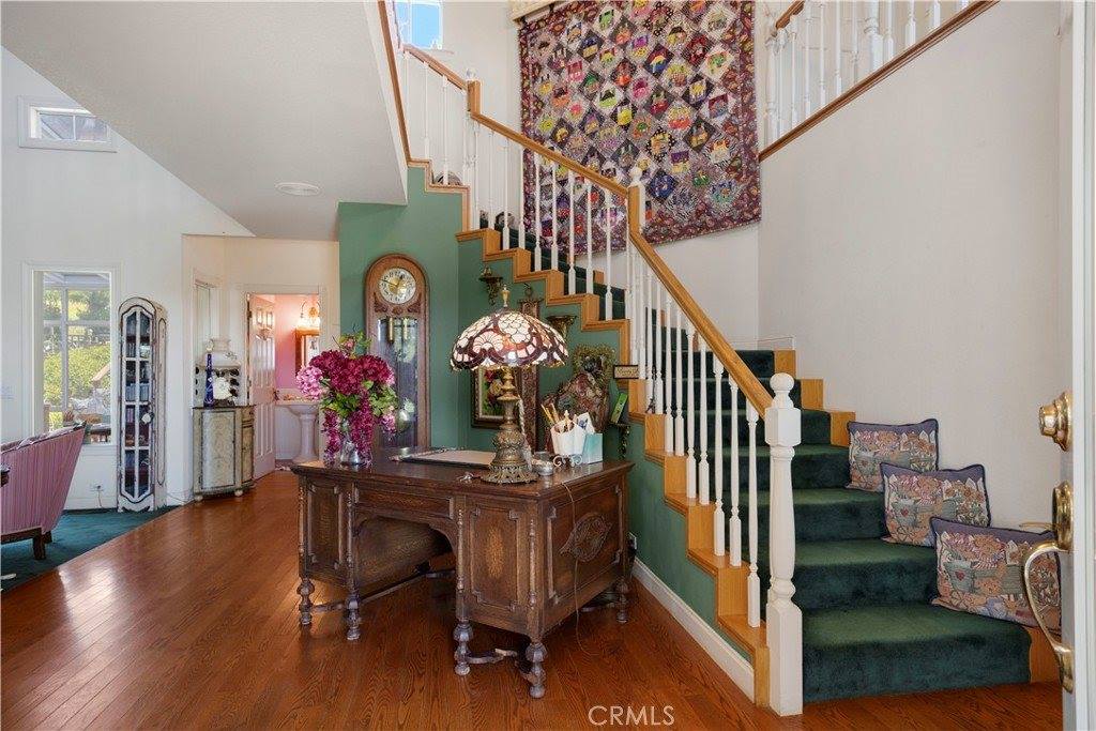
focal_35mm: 19
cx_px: 548
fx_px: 578
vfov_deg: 64.6
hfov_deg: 86.9
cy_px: 366
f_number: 7.1
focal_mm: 19
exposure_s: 1/125
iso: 640
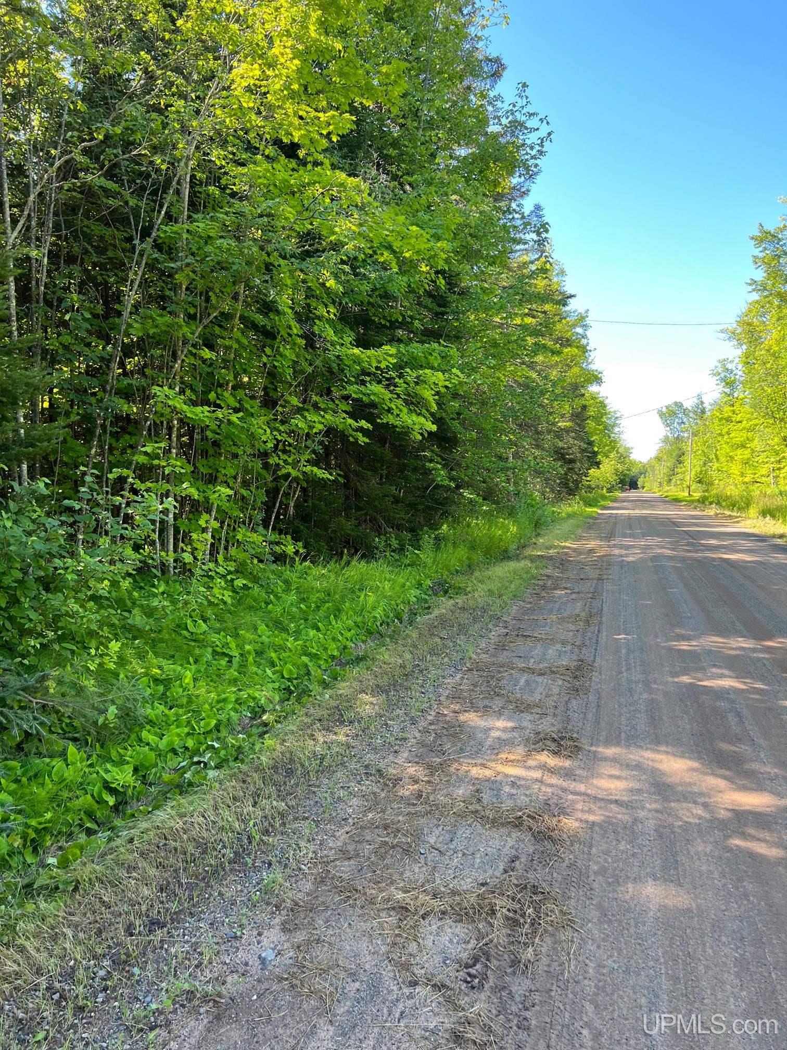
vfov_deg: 67.3
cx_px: 394
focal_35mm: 26
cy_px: 525
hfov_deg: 53.1
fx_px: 788
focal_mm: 5.7
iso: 40
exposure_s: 1/275
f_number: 1.5
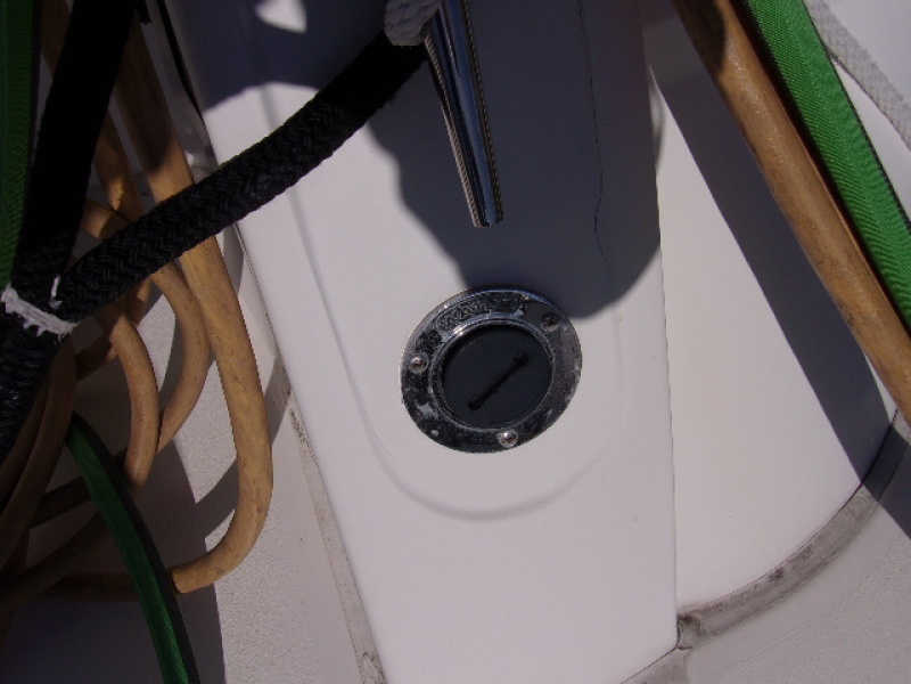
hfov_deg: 54.0
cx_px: 456
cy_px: 342
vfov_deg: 41.8
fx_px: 895
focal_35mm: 34
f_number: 11.6
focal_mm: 6.1
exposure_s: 1/640
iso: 80
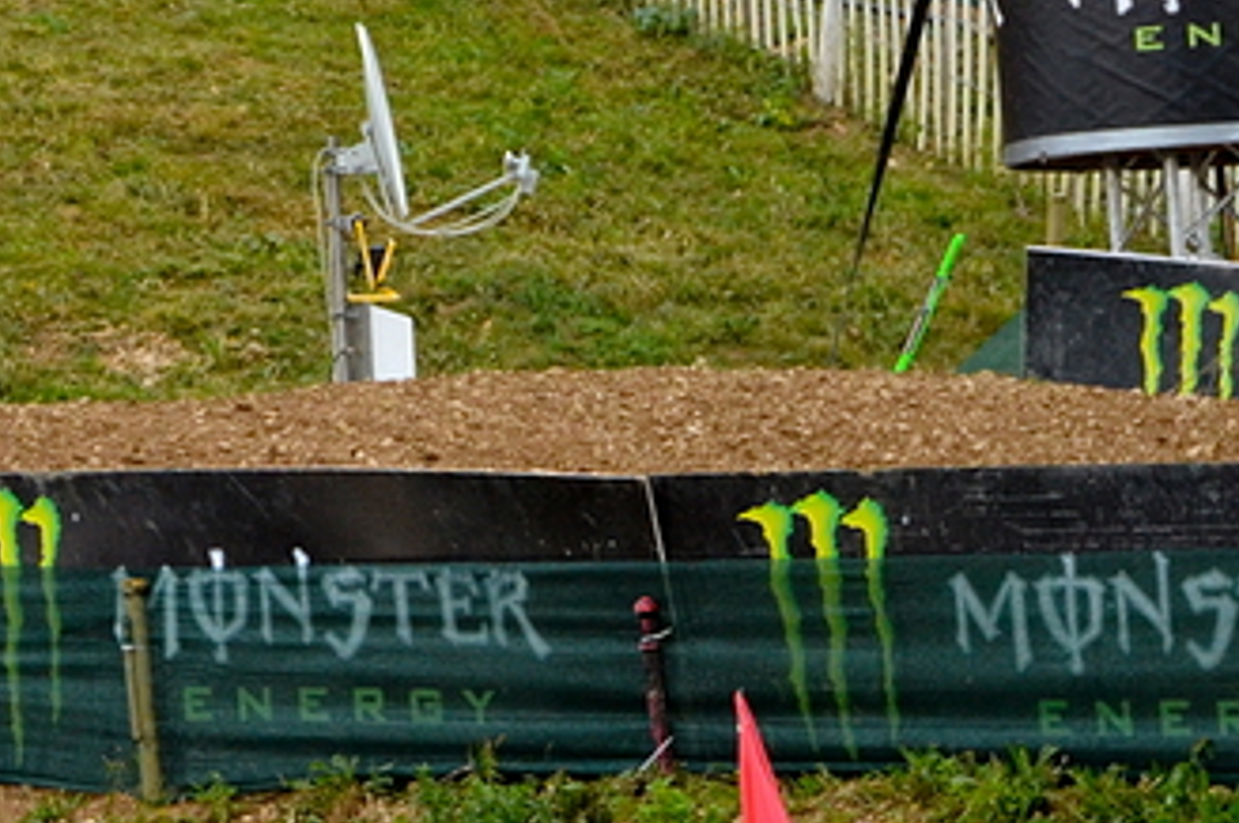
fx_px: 16016
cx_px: -438
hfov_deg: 4.4
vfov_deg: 2.9
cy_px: -627
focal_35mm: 466
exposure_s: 1/1000
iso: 640
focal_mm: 85
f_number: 5.6
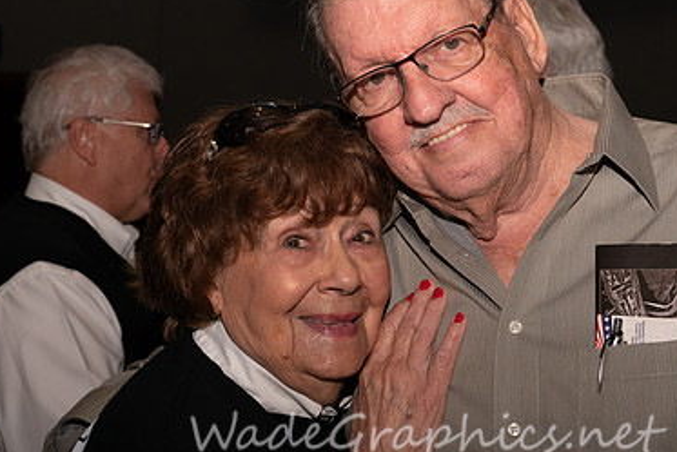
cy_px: 199
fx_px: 1317
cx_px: 414
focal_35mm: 70
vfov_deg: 19.5
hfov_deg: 28.7
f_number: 8
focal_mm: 45
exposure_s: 1/100
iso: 500
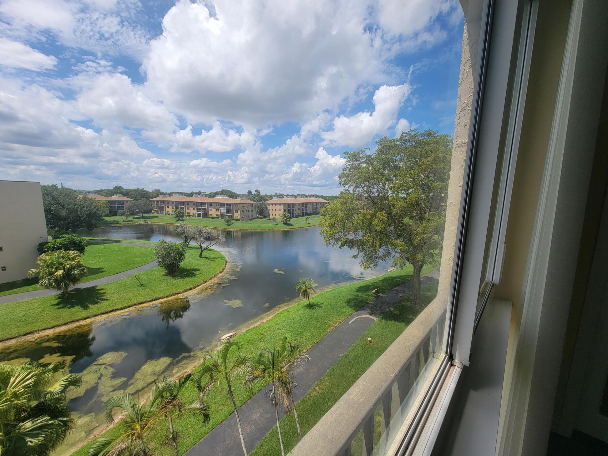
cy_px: 228
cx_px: 304
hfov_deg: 106.2
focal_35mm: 13
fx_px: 228
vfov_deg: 89.9
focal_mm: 2.2
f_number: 2.2
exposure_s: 1/1677
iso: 50
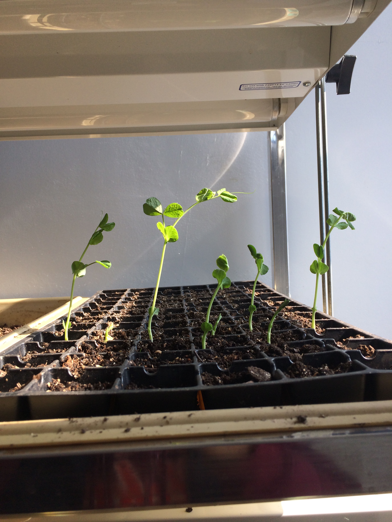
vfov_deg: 61.7
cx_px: 196
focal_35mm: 29
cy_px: 261
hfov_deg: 48.2
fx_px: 438
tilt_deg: -2.4
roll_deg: +3.4
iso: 32
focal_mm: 4.15
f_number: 2.2
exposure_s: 1/446
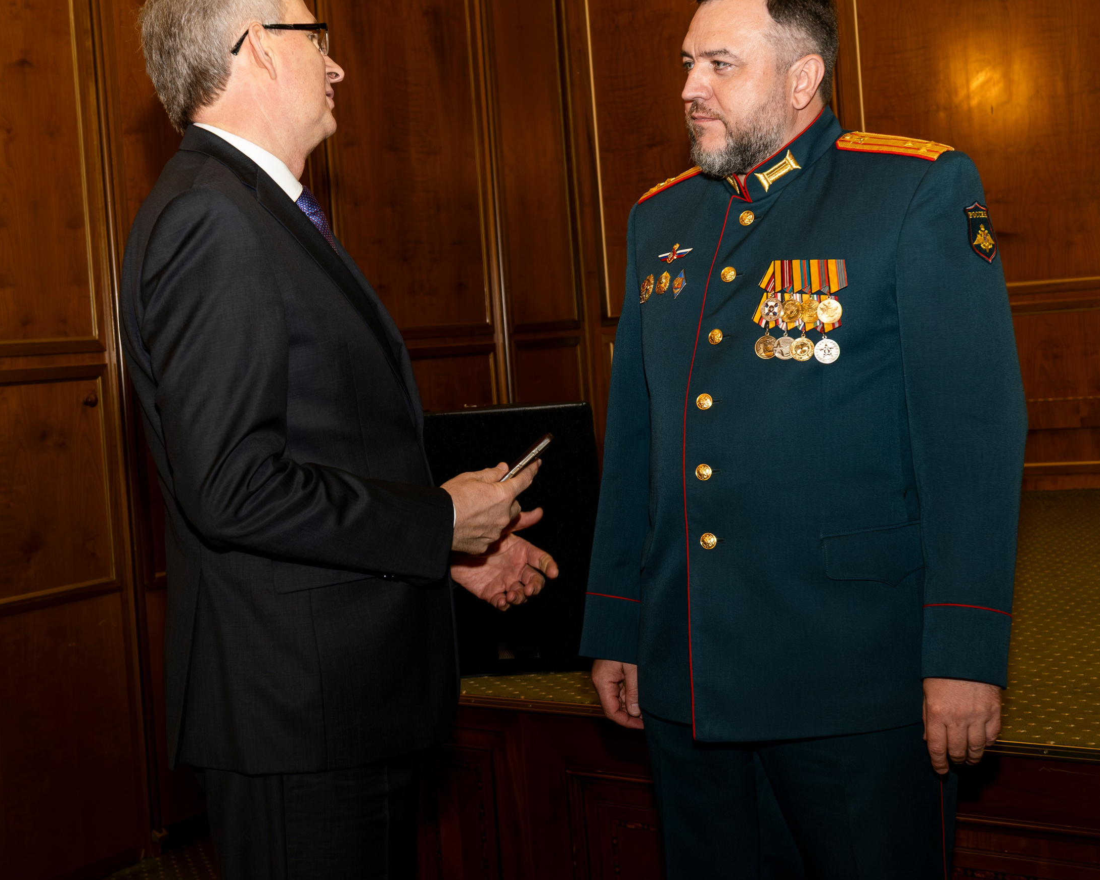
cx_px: 396
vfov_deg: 28.1
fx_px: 1758
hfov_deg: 34.5
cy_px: 401
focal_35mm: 54
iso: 500
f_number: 3.6
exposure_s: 1/125
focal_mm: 24
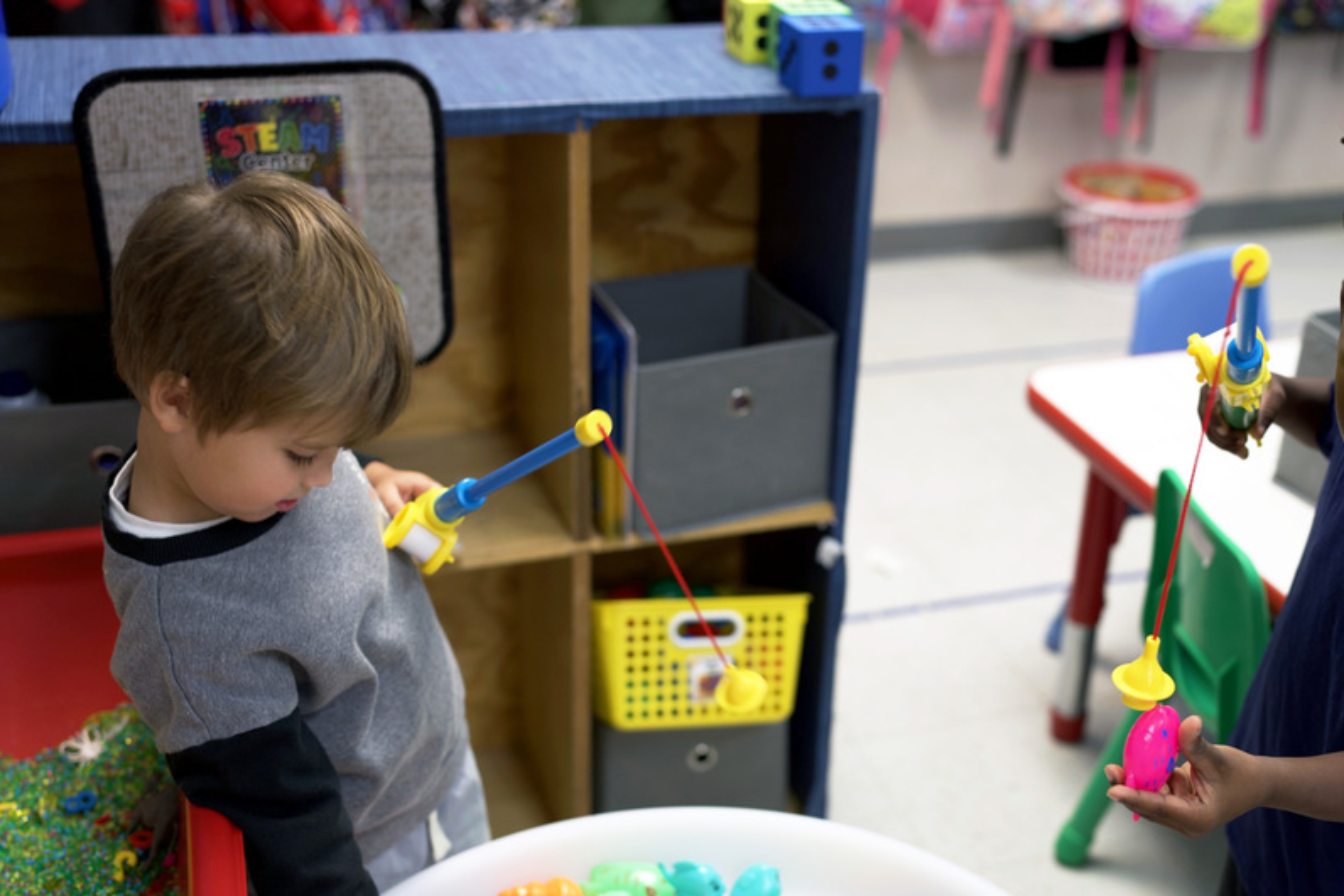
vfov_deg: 29.8
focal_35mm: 45
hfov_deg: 43.4
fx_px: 1680
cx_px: 814
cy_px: 563
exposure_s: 1/50
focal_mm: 35
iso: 200
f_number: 2
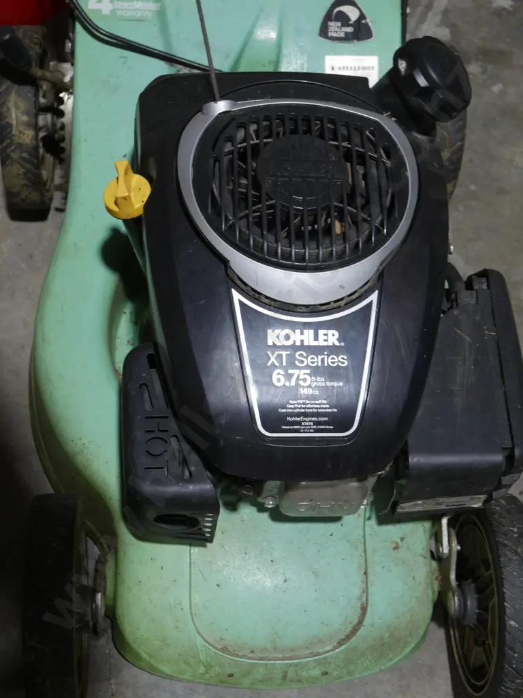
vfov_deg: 36.8
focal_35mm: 52
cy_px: 349
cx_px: 262
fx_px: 1048
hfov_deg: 28.0
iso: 400
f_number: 5.3
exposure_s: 1/60
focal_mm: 26
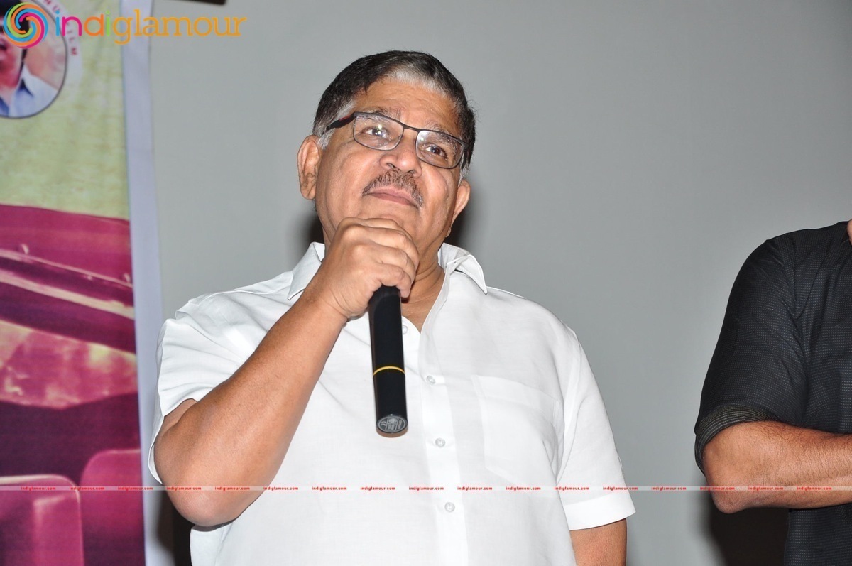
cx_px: 426
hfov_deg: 13.1
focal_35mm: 158
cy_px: 283
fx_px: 3723
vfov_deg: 8.7
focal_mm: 105
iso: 500
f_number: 9
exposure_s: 1/125
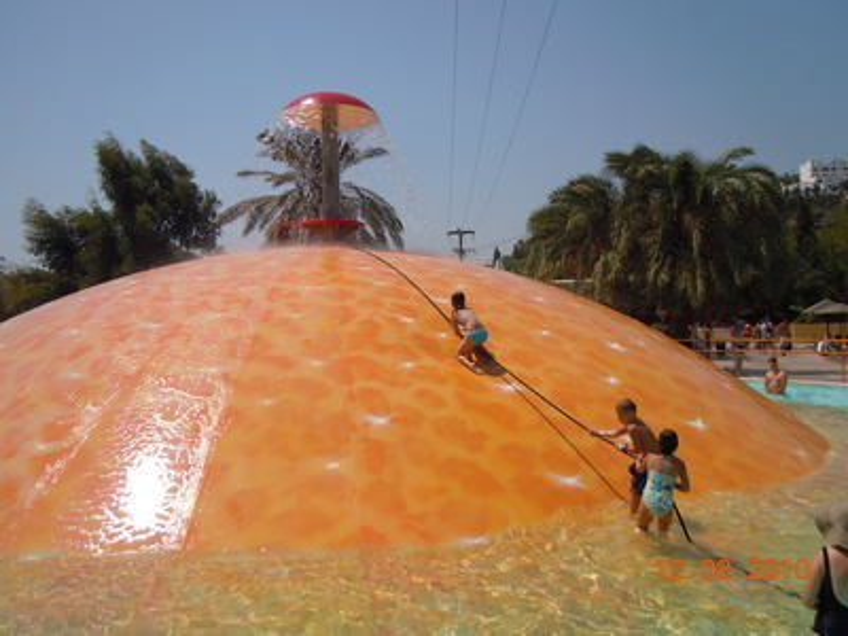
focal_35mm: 30
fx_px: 735
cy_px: 318
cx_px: 424
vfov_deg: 46.8
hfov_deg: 60.0
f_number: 7
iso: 100
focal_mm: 5.4
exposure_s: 1/640
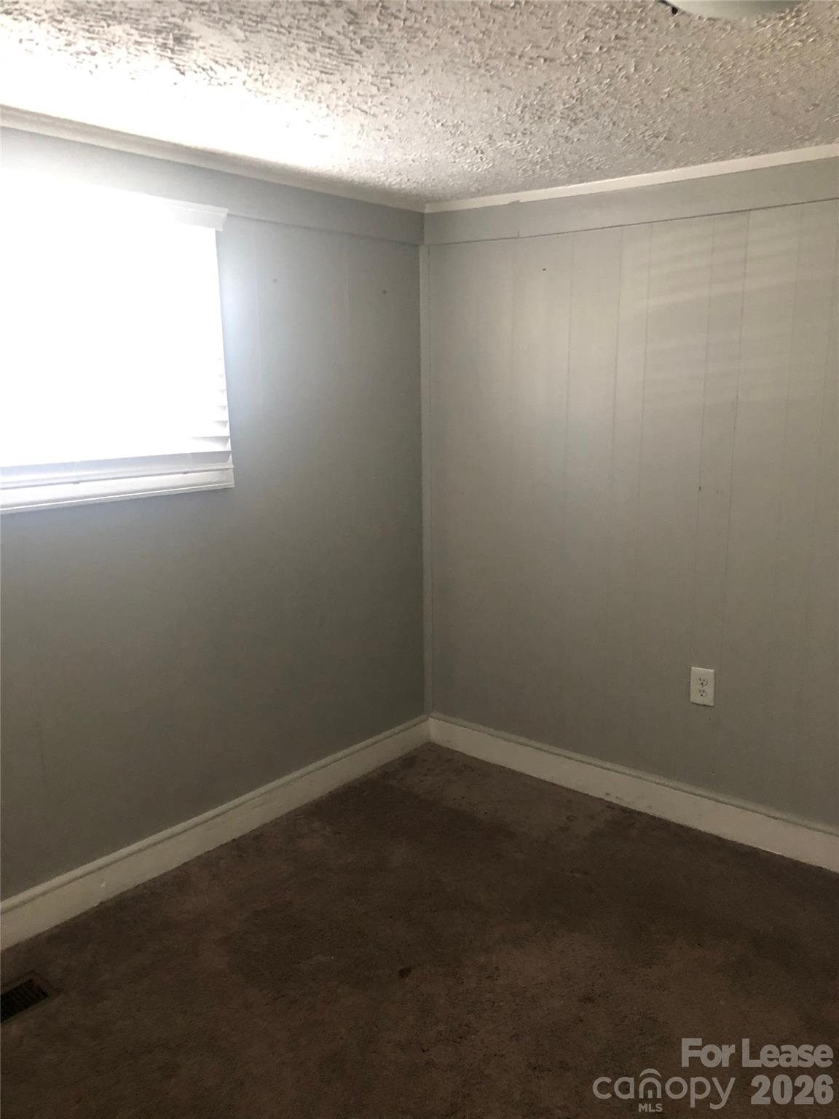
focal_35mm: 28
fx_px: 905
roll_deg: +1.4
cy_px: 560
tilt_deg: -11.0
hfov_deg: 49.7
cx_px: 420
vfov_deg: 63.4
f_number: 1.8
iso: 100
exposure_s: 1/9
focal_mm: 3.99
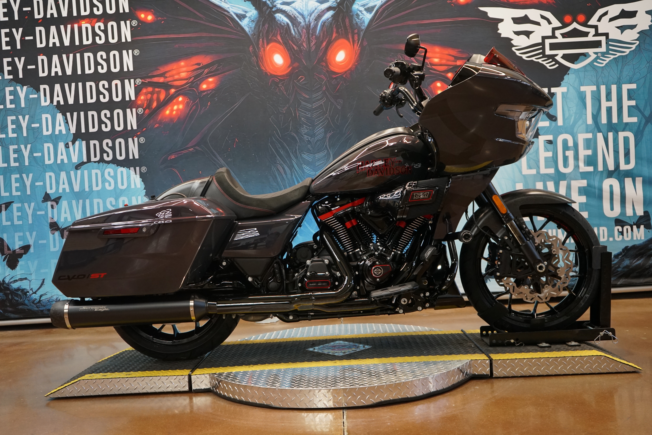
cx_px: 326
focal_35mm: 33
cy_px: 218
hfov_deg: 57.2
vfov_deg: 40.0
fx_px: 598
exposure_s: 1/160
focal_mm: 33
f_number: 4
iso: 1600
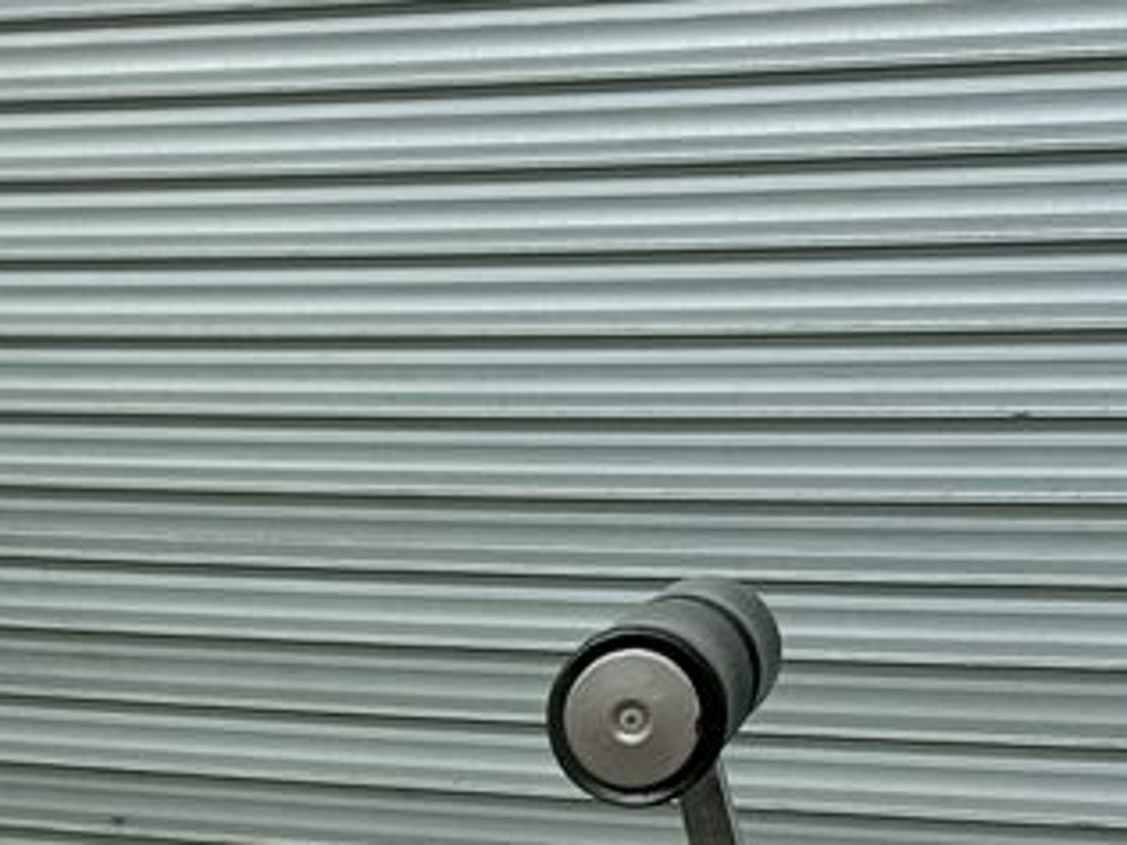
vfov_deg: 17.3
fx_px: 2572
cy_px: 1148
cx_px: 410
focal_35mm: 79
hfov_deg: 24.6
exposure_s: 1/50
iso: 100
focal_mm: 4.65
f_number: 1.8
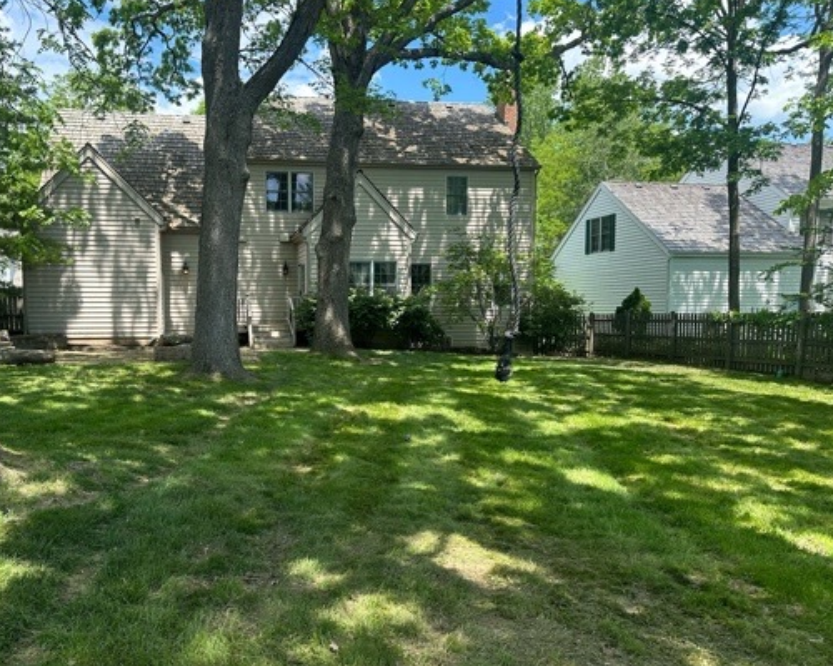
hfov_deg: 58.3
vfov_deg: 48.5
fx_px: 740
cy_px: 355
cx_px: 335
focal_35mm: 30
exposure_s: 1/1131
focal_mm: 6.86
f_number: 1.78
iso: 80
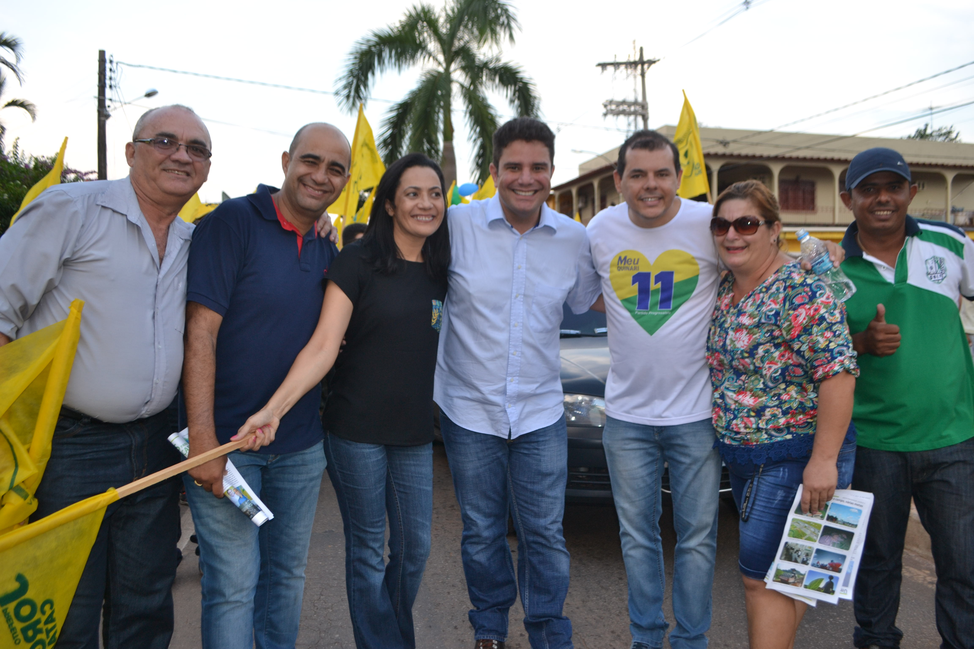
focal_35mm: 27
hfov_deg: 67.4
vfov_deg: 47.9
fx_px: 730
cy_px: 324
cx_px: 487
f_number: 4
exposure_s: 1/125
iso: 180
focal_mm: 18
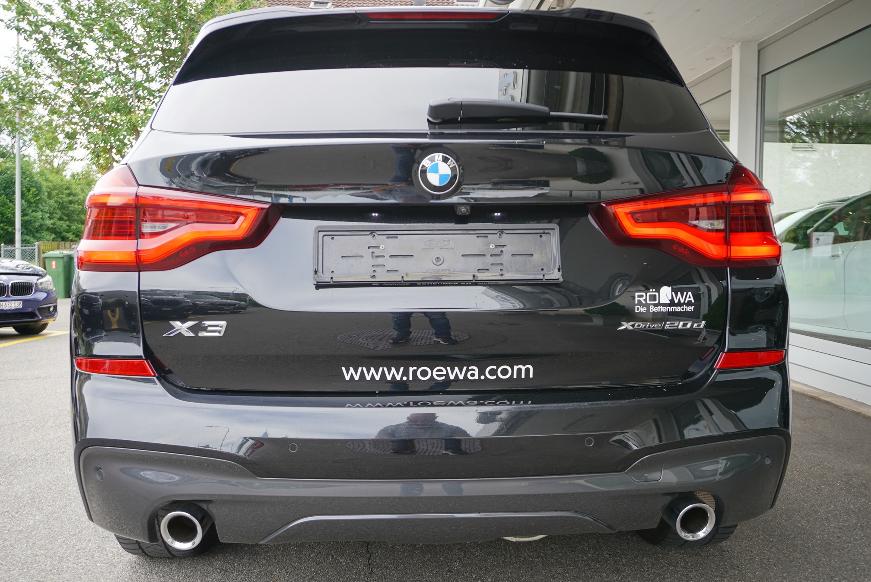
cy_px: 291
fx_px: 799
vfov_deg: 40.0
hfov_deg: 57.2
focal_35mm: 33
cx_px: 436
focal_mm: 22
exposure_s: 1/60
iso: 100
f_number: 4.5
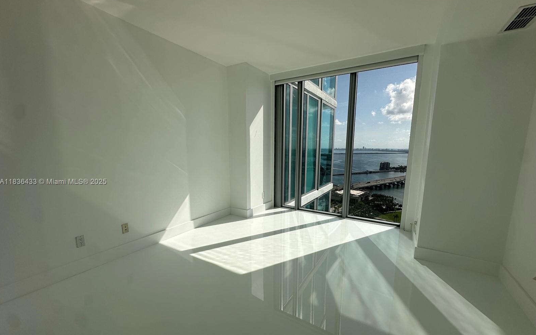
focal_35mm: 15
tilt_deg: -8.2
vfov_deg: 74.6
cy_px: 182
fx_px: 219
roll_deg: -0.2
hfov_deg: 101.5
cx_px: 269
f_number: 2.2
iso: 50
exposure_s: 1/4292
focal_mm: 2.22
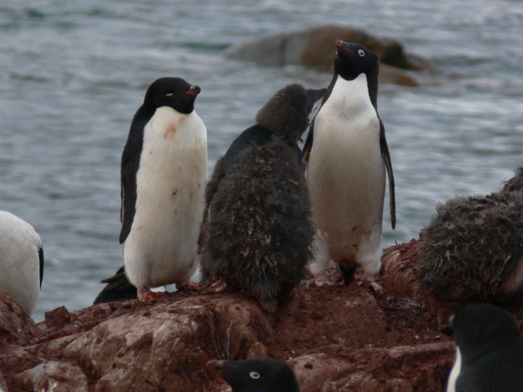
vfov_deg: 2.8
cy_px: 196
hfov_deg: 3.7
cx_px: 262
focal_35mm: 535
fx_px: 8083
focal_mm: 88.8
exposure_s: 1/125
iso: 80
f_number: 4.5
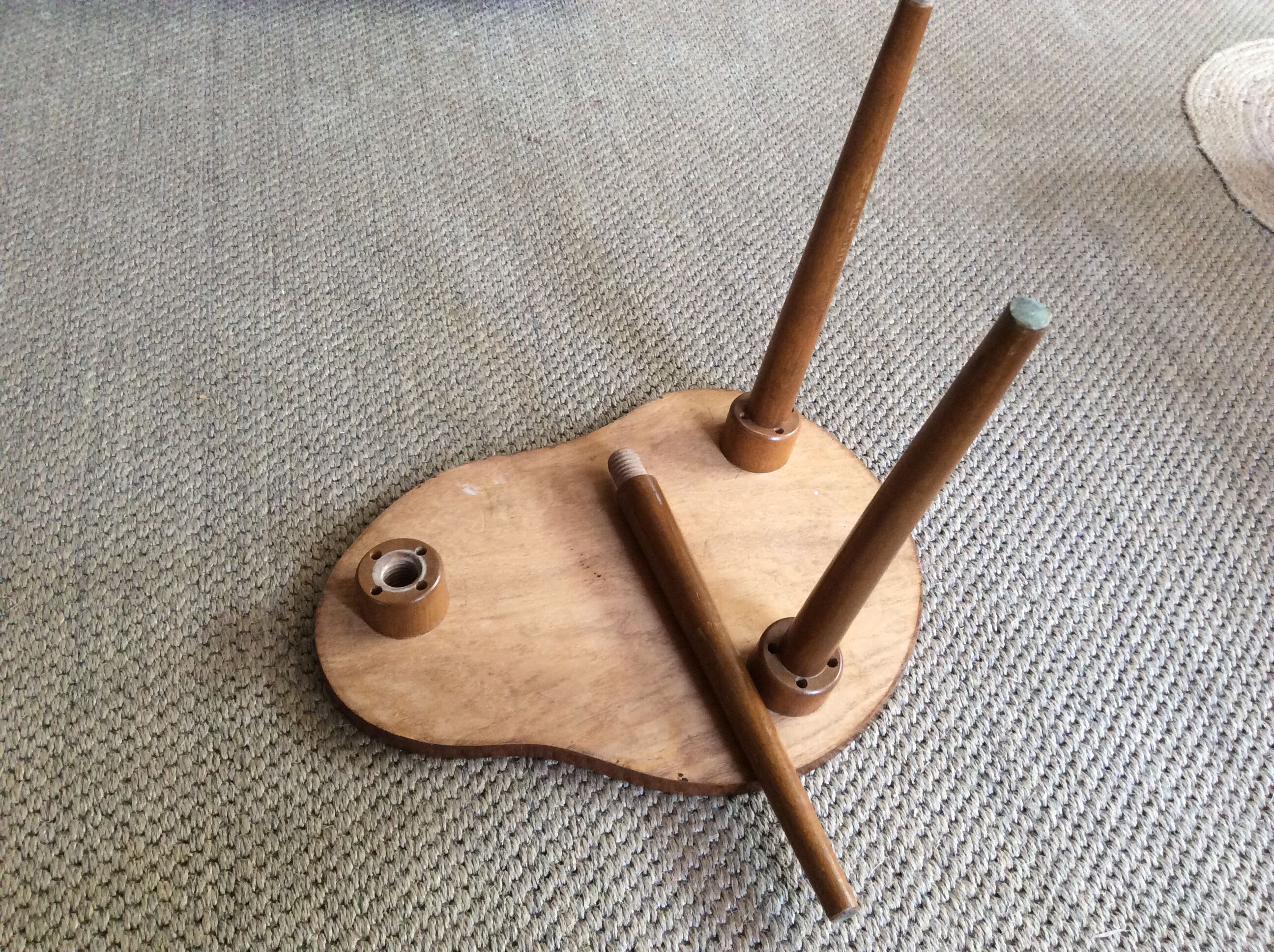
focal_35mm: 32
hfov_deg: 56.9
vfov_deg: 44.1
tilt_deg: -49.1
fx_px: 1176
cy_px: 476
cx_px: 637
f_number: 2.4
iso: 125
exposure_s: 1/25
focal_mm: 3.3
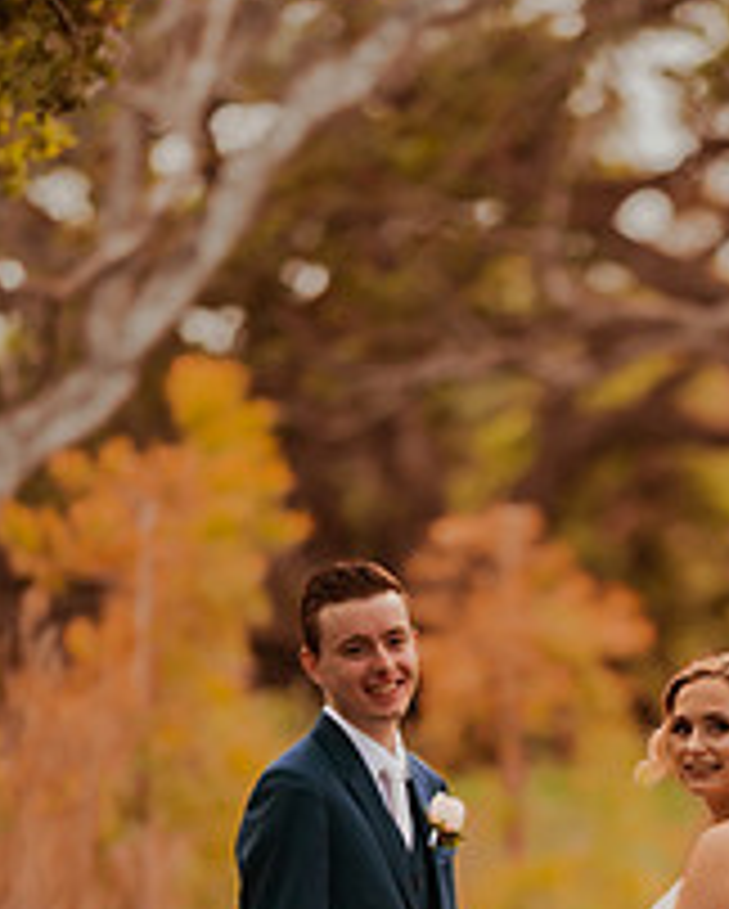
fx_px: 7594
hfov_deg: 5.5
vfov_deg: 6.8
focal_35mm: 282
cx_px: 628
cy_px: 909
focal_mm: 135
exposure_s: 1/1250
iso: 320
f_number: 1.8
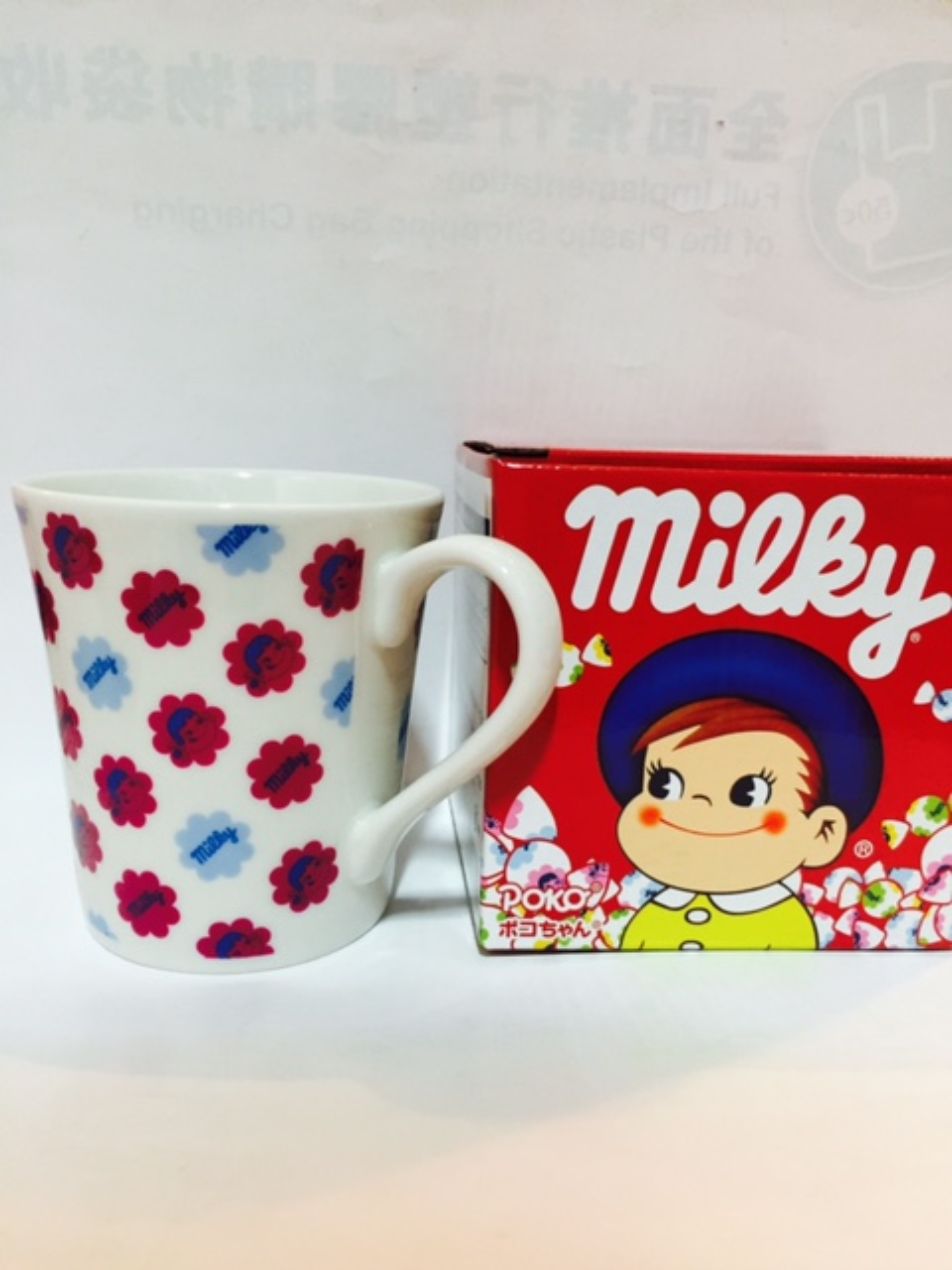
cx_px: 476
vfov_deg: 61.7
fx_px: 1063
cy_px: 635
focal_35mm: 29
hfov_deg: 48.2
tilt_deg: -11.2
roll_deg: -2.6
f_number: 2.2
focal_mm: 4.15
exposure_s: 1/33
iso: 80
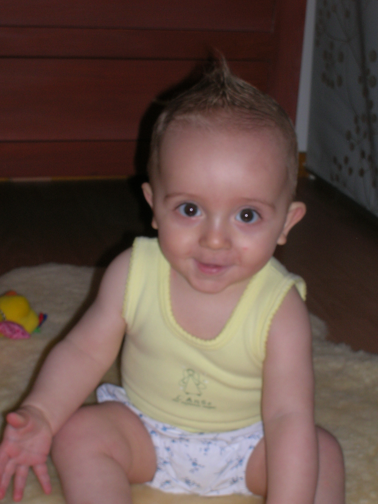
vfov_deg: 26.3
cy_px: 252
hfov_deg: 19.9
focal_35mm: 74
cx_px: 189
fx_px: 1077
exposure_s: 1/60.1
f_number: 6.7
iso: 78
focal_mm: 12.3
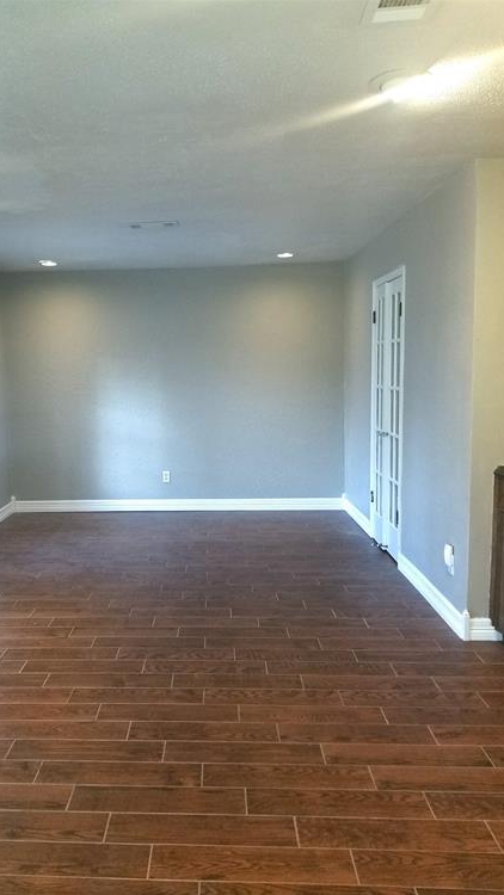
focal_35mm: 29
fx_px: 689
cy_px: 457
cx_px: 167
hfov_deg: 39.7
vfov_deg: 66.1
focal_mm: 4.3
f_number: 1.7
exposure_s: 1/12
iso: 125
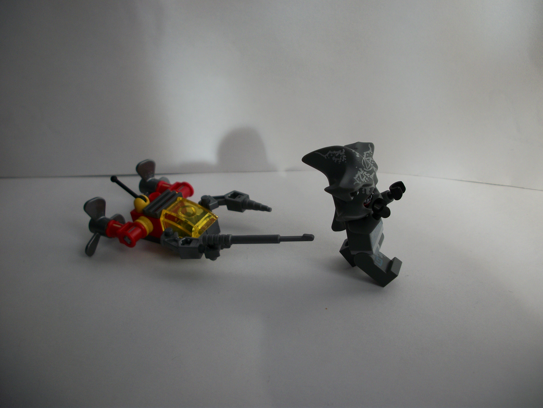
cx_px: 272
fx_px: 549
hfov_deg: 52.6
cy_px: 204
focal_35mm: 35
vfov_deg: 40.7
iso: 80
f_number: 3.1
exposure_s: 1/125
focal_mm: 6.3
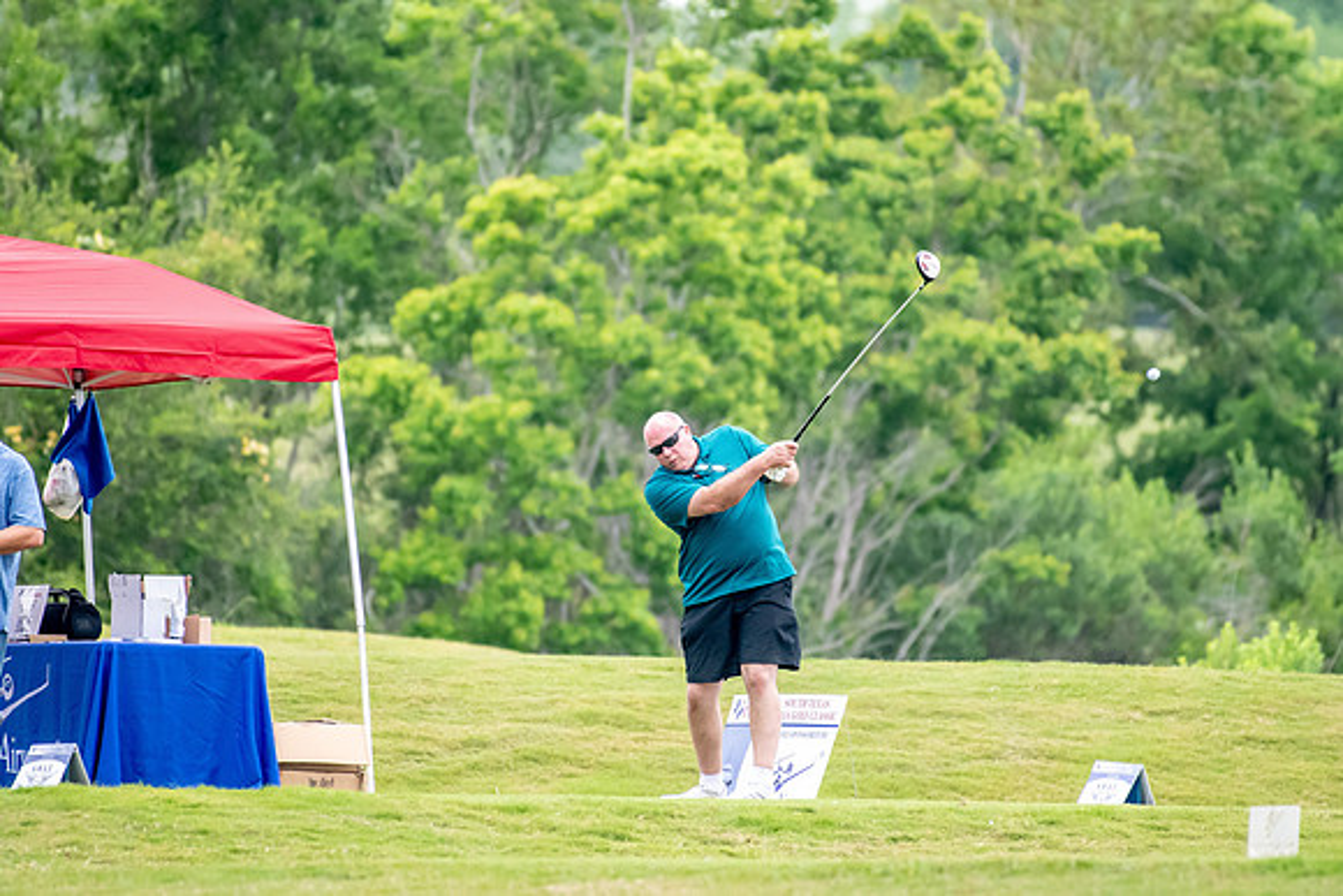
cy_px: 448
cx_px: 672
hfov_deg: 2.7
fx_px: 27984
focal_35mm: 750
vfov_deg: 1.8
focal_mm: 500
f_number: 5.6
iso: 3200
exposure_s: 1/2000
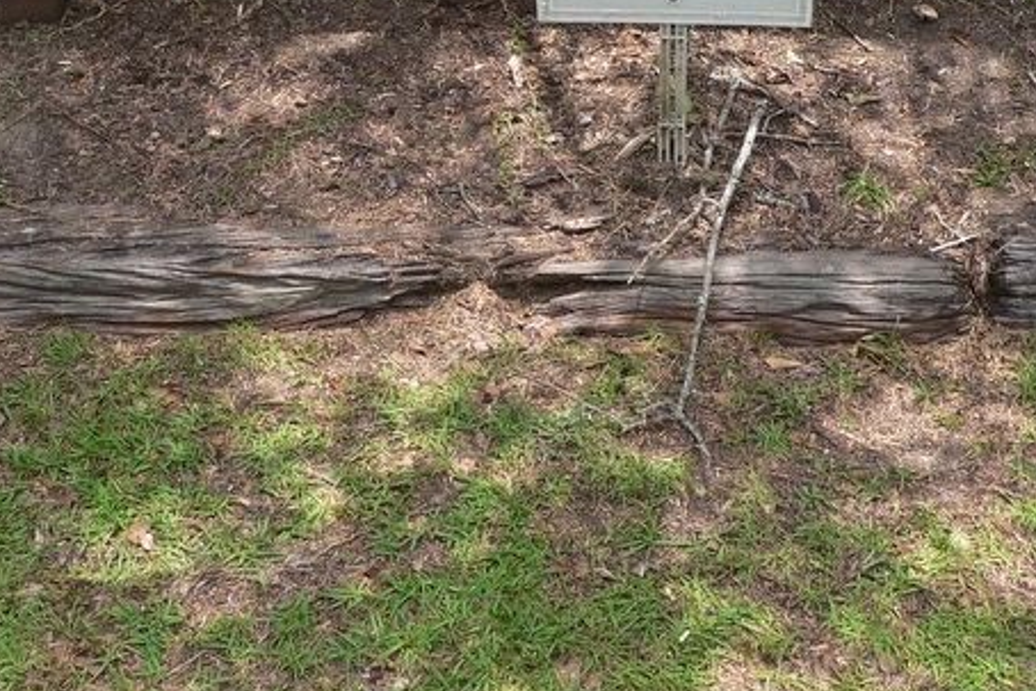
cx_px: 682
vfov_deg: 20.2
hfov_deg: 30.3
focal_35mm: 66
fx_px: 1900
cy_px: 68
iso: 80
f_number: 4
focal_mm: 6
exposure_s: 1/320
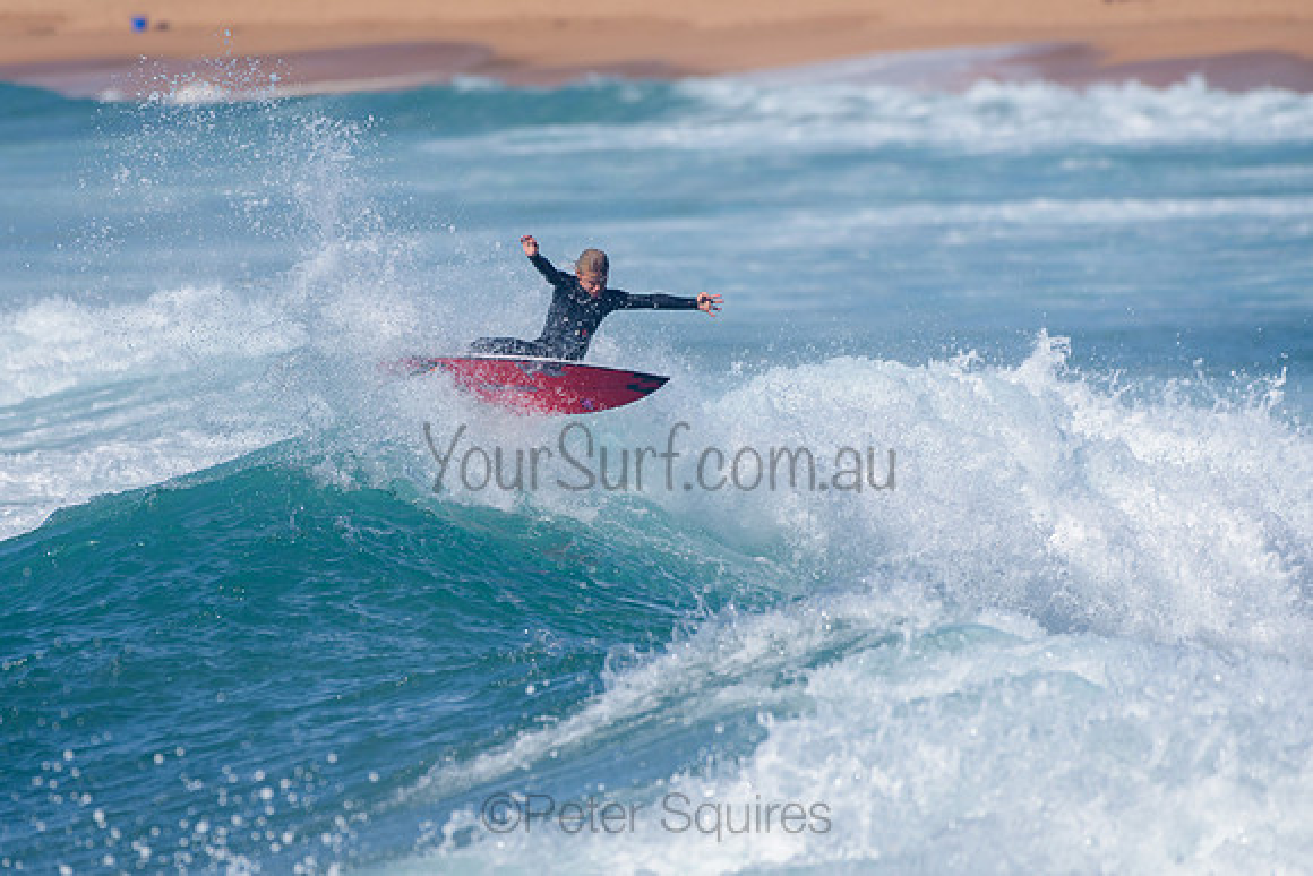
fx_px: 22354
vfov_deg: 2.2
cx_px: 532
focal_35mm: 613
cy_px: 400
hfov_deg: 3.4
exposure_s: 1/2000
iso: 100
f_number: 5.6
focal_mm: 500
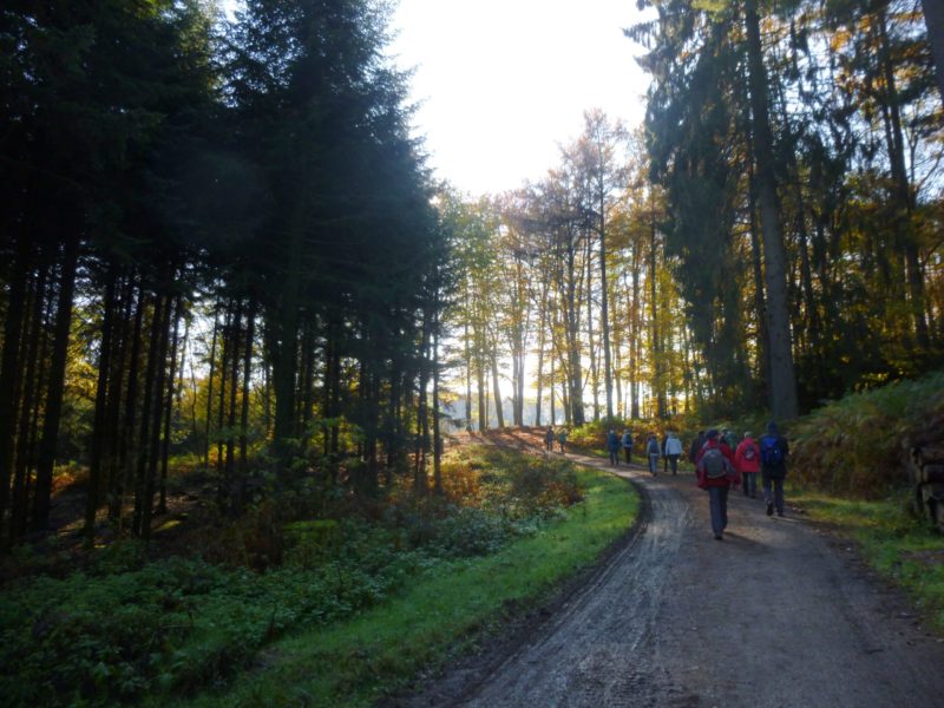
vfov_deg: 54.9
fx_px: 682
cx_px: 472
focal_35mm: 25
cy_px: 354
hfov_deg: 69.4
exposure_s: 1/160
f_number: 3.1
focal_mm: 4.5
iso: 100
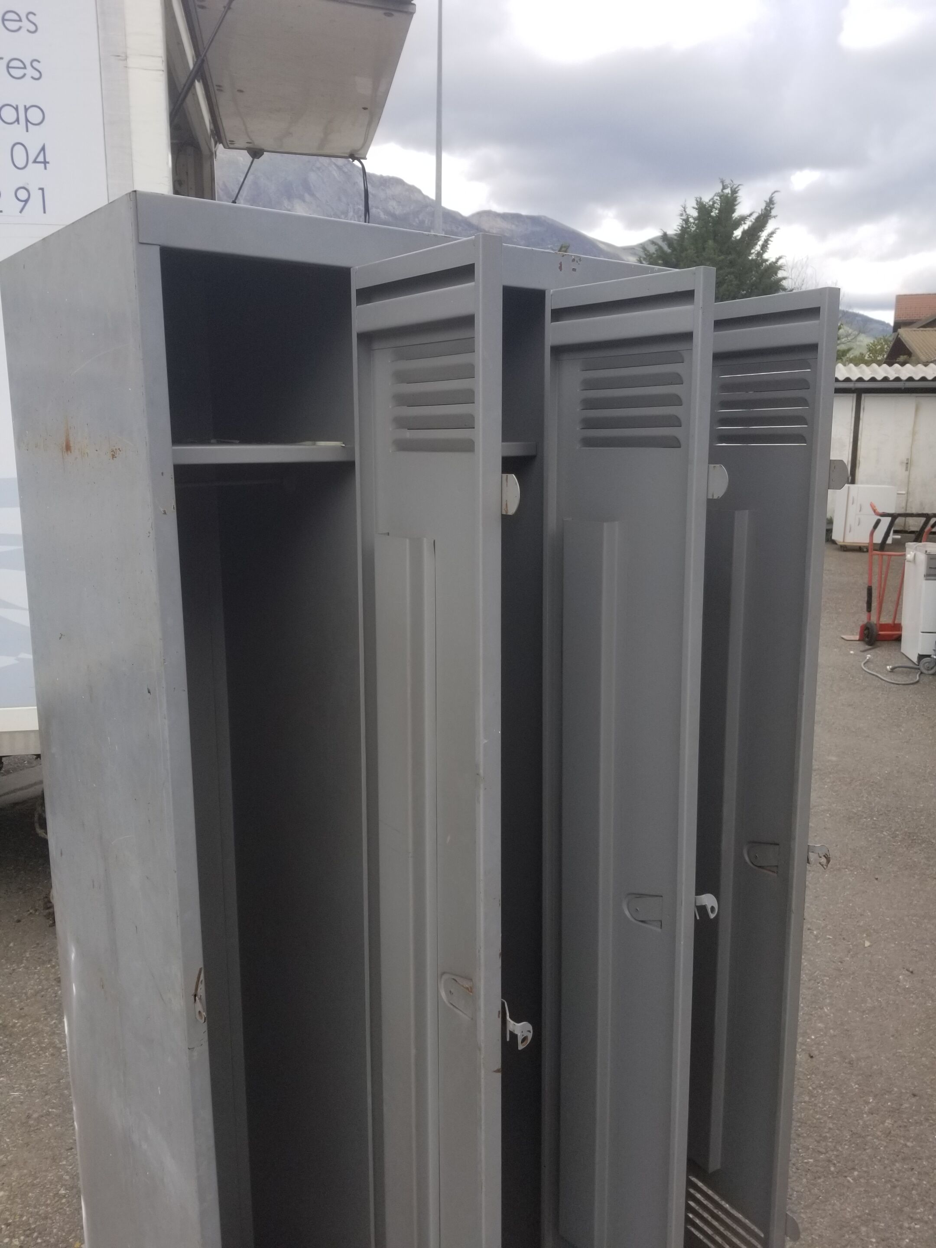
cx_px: 468
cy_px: 624
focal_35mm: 26
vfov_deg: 67.3
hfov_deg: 53.1
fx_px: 937
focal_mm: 4.25
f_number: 1.7
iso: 50
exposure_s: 1/1060
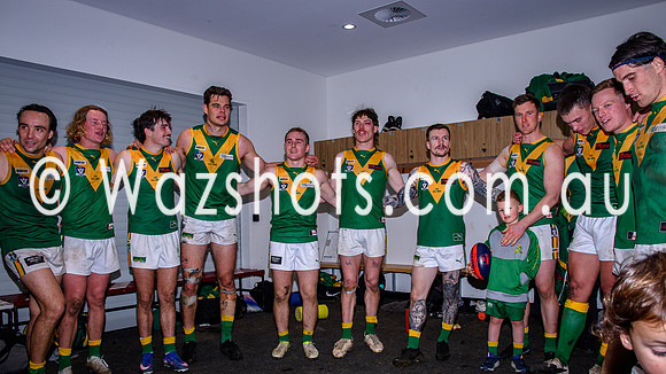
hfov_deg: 69.1
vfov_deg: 41.9
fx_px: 483
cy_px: 241
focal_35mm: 27
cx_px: 338
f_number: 5.6
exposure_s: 1/160
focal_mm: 16
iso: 400
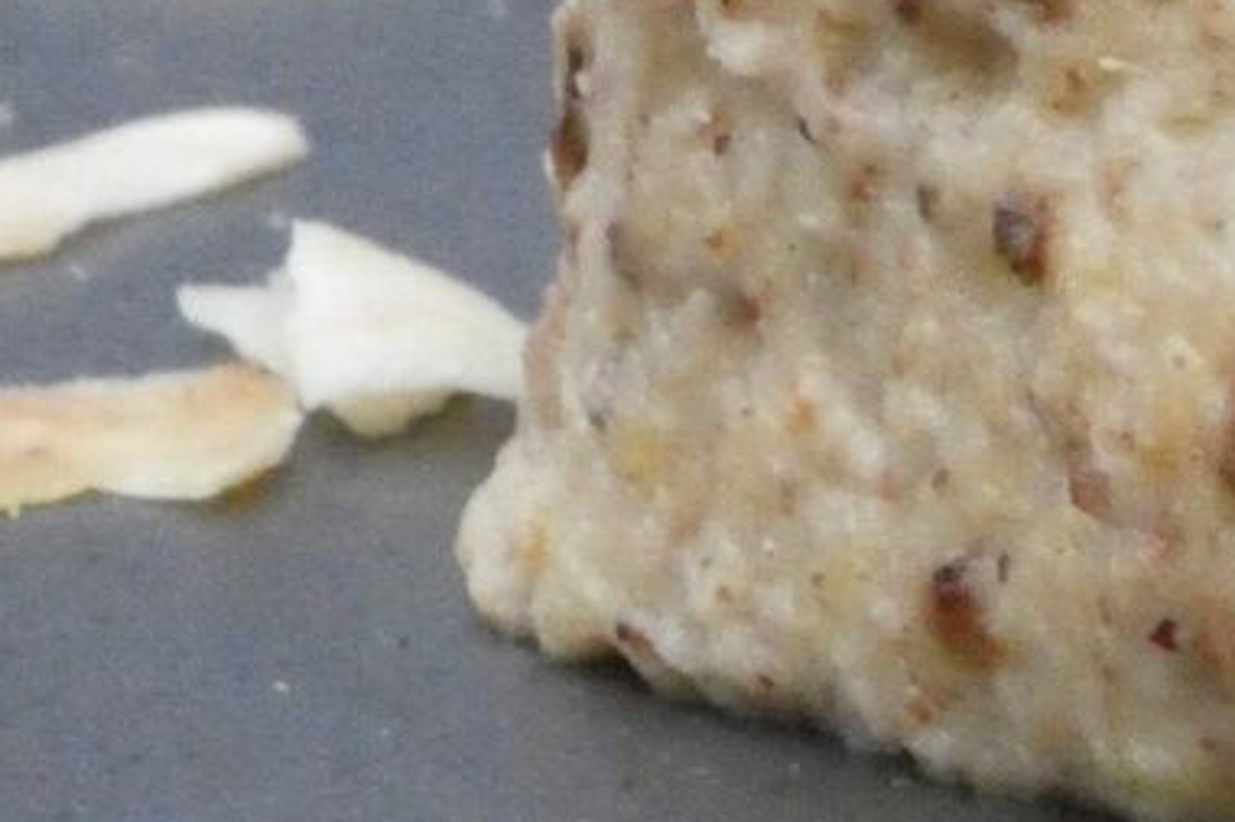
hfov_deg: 4.1
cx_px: 1918
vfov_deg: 2.7
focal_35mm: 506
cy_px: -205
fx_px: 17350
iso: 3200
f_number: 8
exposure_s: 1/2000
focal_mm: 26.9
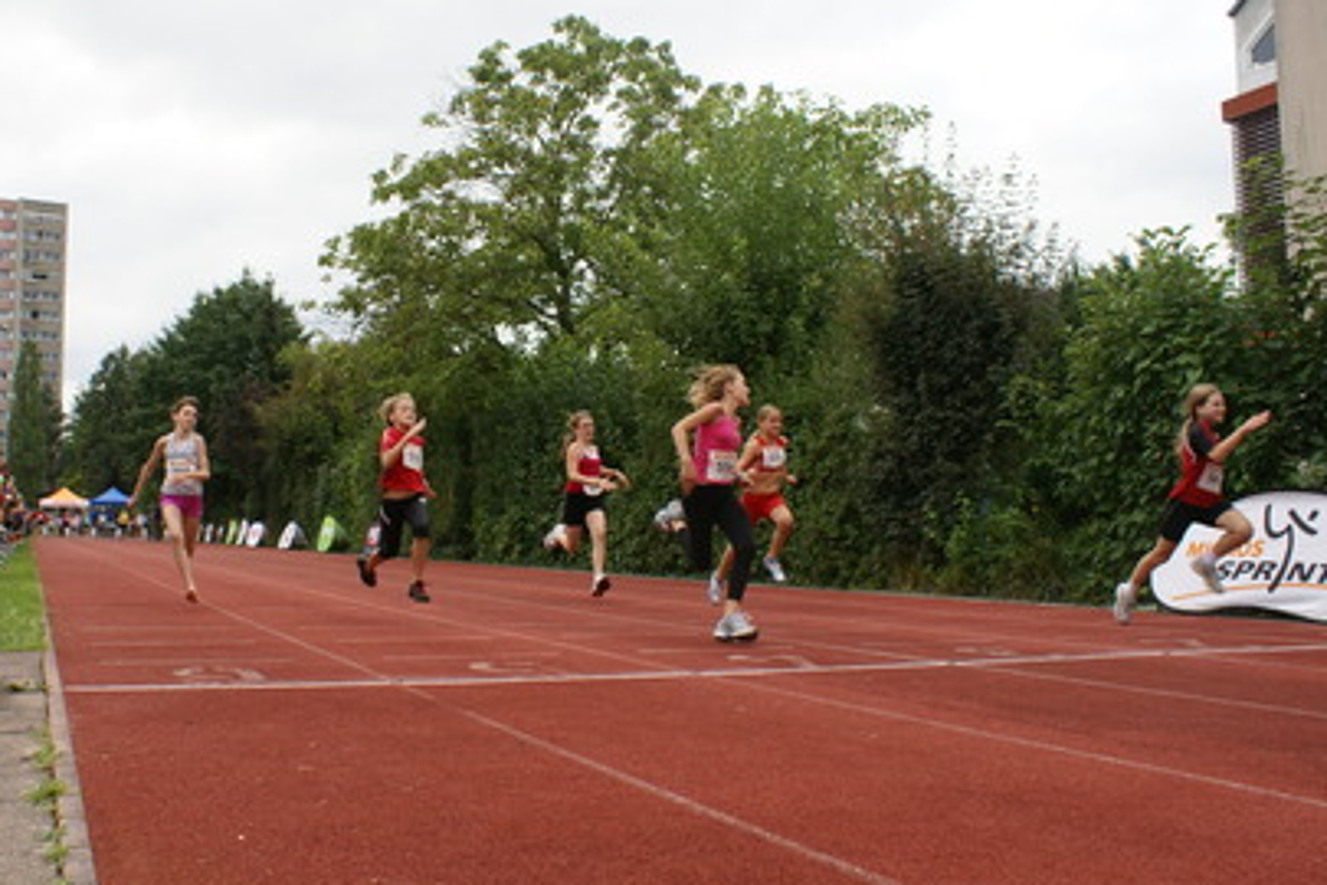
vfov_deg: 36.9
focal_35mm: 36
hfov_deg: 52.6
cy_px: 420
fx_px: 1327
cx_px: 508
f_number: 6.3
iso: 100
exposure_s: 1/320
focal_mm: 18
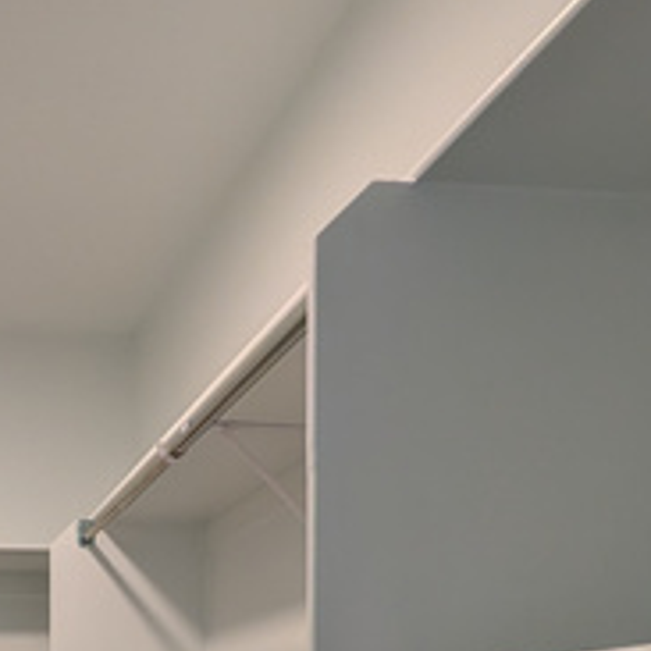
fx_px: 787
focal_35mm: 37
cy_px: 751
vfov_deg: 36.4
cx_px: -50
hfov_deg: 38.1
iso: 66
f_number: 1.7
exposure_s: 1/120
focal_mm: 2.02
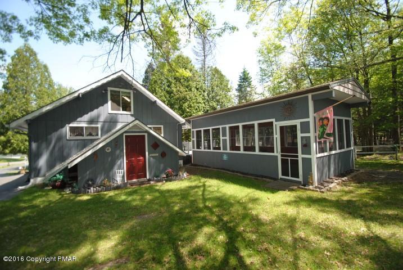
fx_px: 168
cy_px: 135
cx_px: 202
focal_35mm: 15
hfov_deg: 100.3
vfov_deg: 77.5
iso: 100
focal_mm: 10
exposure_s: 1/200
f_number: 4
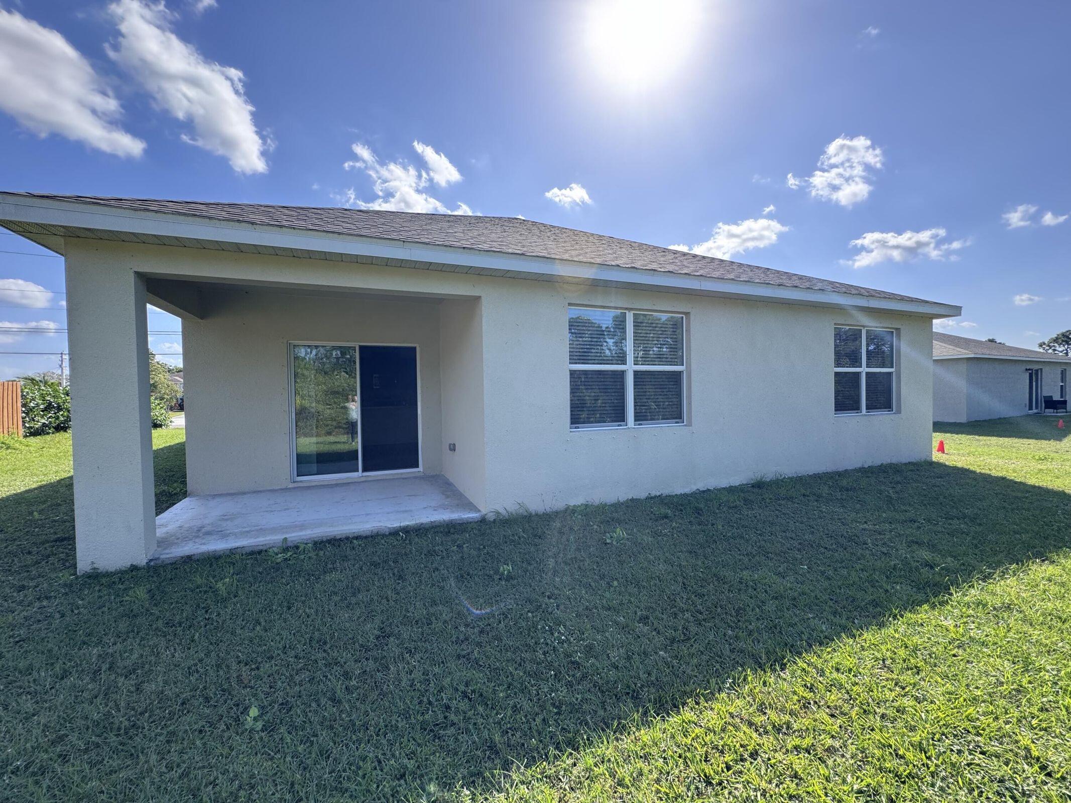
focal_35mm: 14
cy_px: 402
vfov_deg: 85.7
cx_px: 536
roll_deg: +0.6
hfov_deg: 102.1
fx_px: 433
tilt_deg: -1.5
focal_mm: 2.22
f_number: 2.2
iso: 50
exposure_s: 1/578
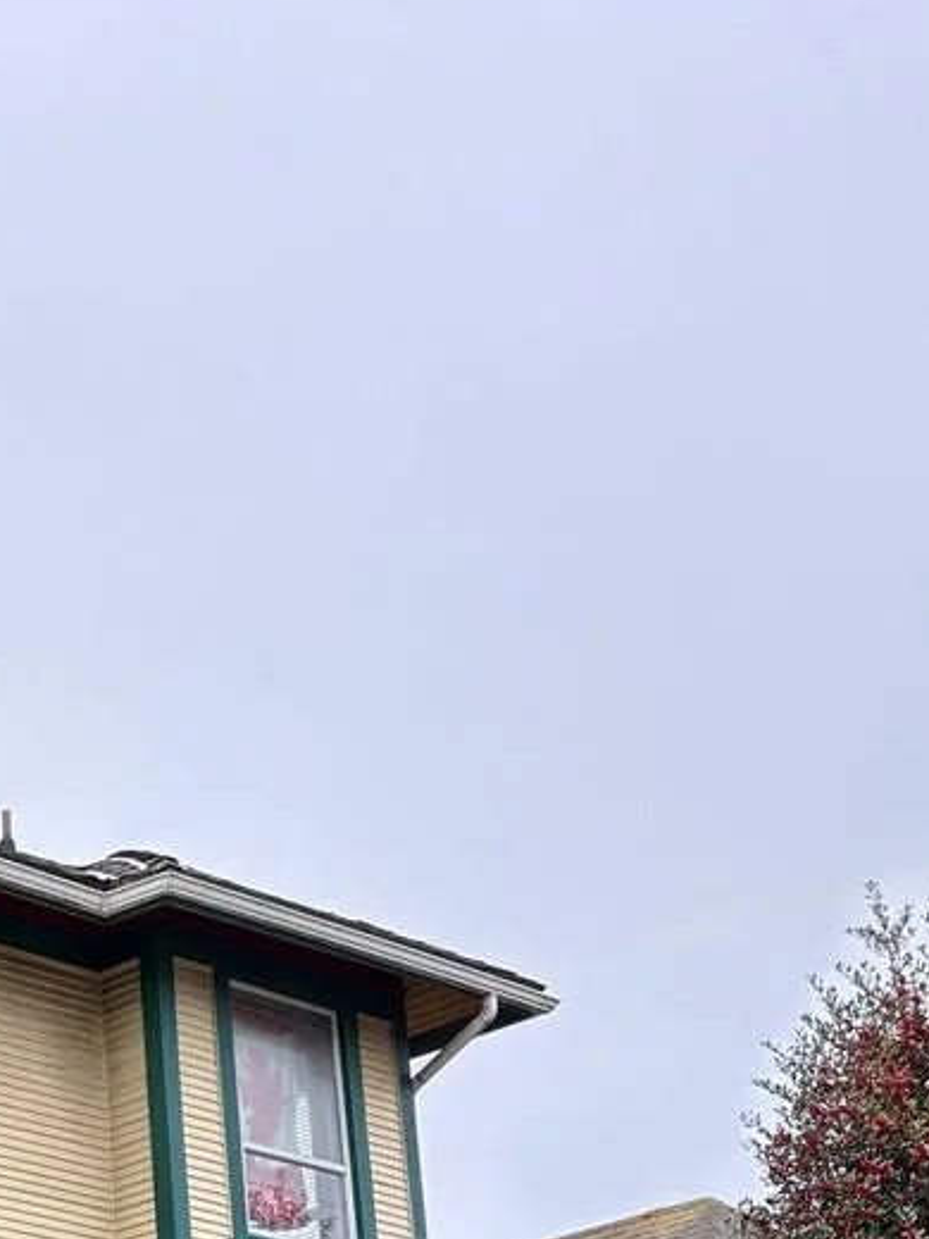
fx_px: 2863
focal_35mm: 80
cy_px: 1391
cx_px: -526
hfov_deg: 16.5
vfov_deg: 22.9
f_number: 1.6
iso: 50
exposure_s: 1/687
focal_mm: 5.96
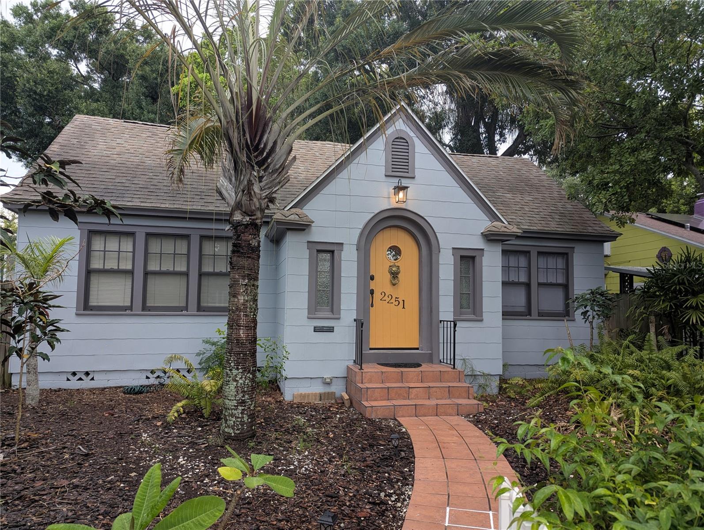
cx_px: 352
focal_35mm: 24
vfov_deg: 56.9
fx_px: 489
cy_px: 265
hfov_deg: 71.5
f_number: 1.85
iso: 37
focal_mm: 6.81
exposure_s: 1/129
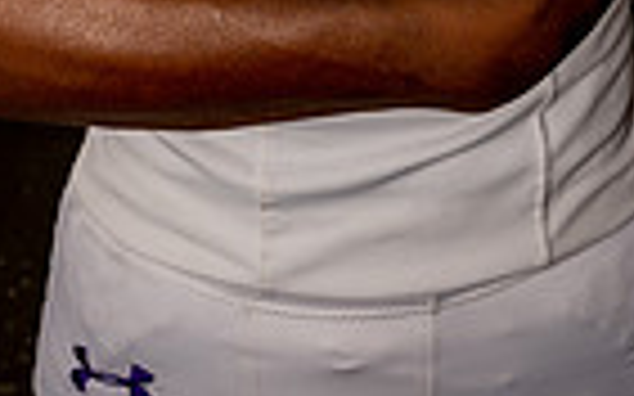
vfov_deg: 11.7
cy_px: -522
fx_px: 1624
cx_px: 360
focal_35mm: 94
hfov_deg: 22.1
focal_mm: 29
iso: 80
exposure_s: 1/250
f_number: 9
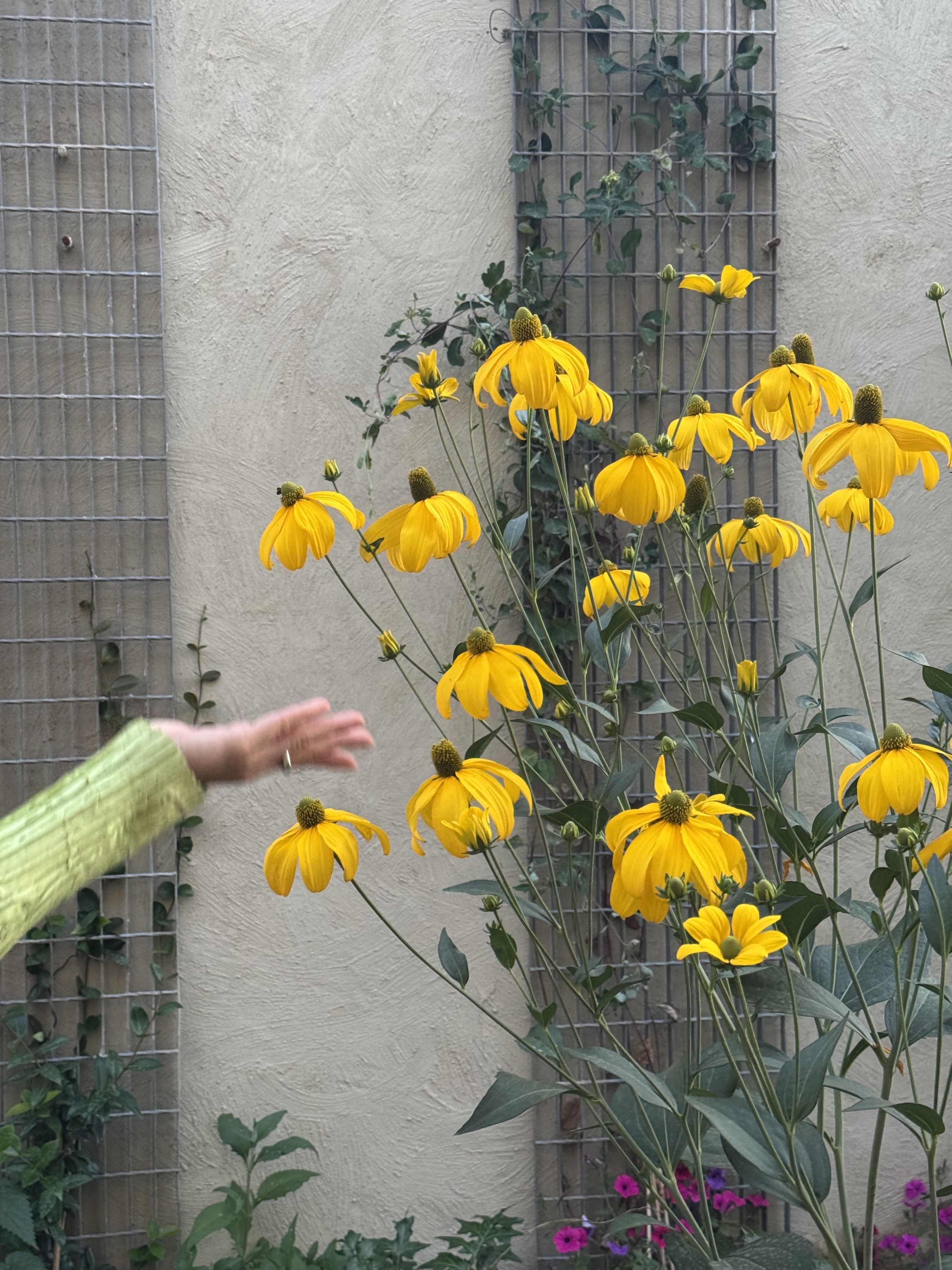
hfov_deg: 30.3
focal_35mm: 48
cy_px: 635
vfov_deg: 39.7
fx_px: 1760
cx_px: 476
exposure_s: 1/60
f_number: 1.78
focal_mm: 6.76
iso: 200
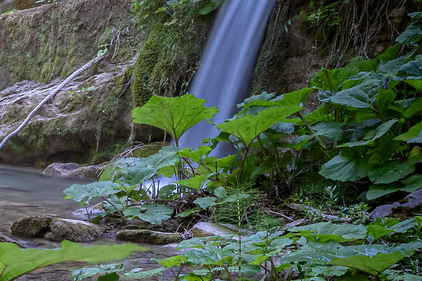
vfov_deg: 22.6
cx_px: -207
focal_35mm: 56
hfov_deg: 26.3
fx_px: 657
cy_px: 324
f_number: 11
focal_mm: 15
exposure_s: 30
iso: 1600
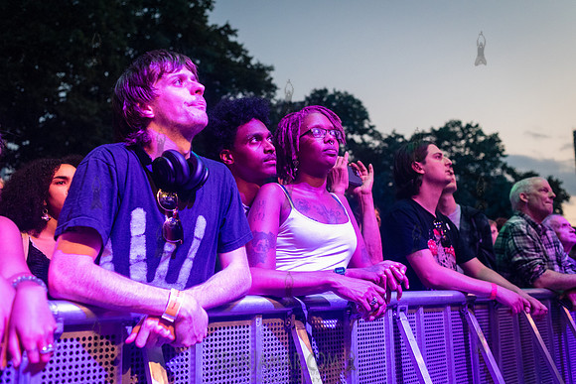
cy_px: 192
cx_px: 288
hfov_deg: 54.4
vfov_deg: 37.9
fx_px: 560
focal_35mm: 35
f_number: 3.2
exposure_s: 1/320
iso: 6400
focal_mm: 35
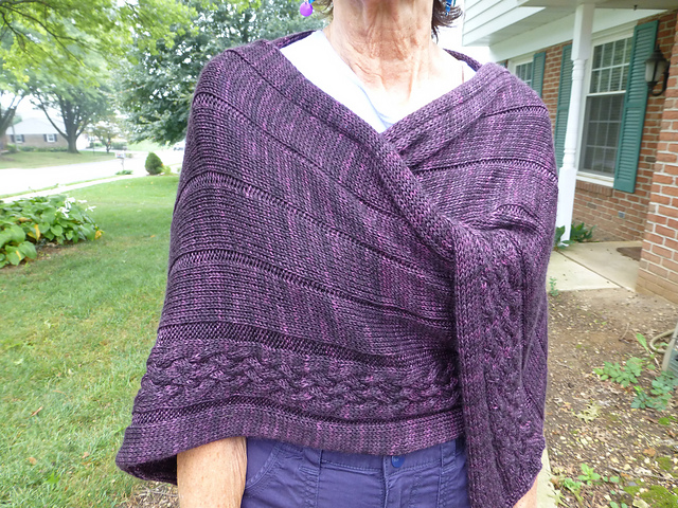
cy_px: 254
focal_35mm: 24
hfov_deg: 71.6
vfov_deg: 56.8
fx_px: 470
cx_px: 339
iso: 160
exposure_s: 1/60
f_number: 3.3
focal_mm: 4.3
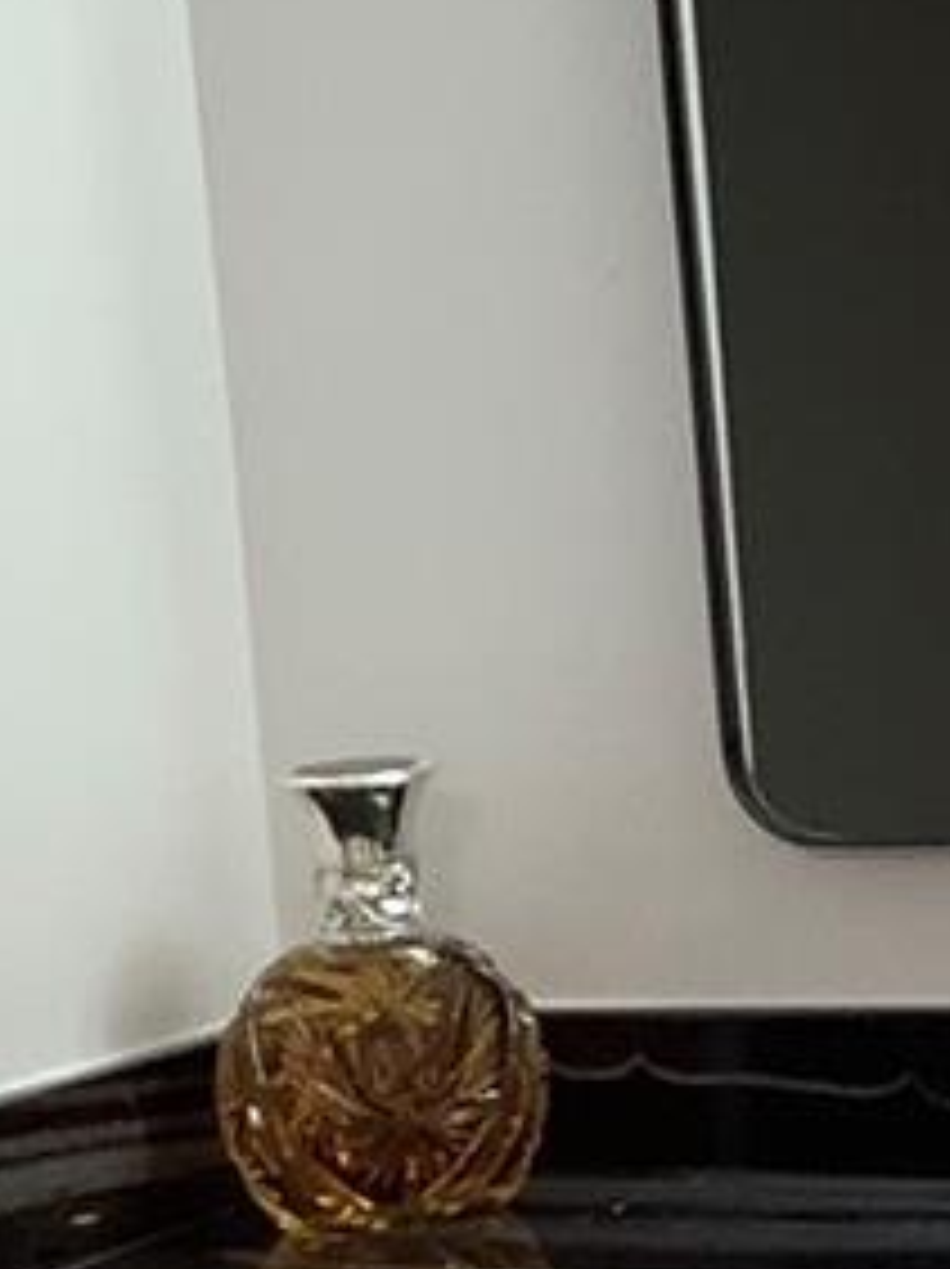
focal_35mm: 132
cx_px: 1139
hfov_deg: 11.0
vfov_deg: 14.8
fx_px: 4837
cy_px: 1084
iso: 64
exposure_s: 1/60
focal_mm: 3.3
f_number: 2.4
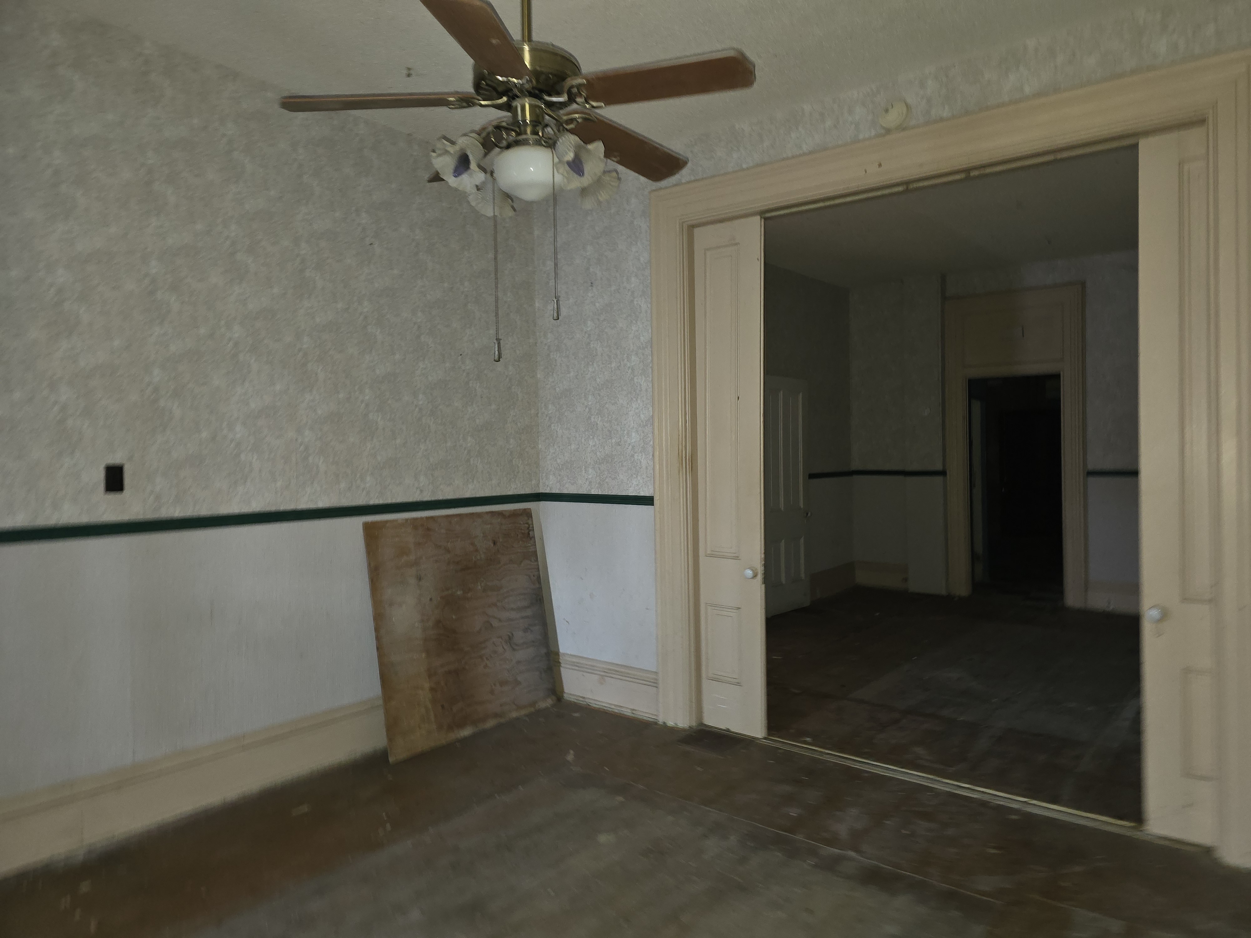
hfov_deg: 73.9
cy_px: 469
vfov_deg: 58.9
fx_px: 831
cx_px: 626
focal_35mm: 23
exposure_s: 1/12
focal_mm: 6.3
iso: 320
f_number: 1.7
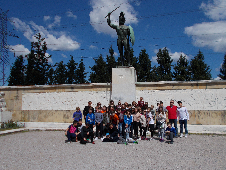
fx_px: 222
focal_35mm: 34
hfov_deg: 54.0
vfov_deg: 41.8
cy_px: 85
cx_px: 113
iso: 80
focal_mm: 6
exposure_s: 1/320
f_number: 9.2
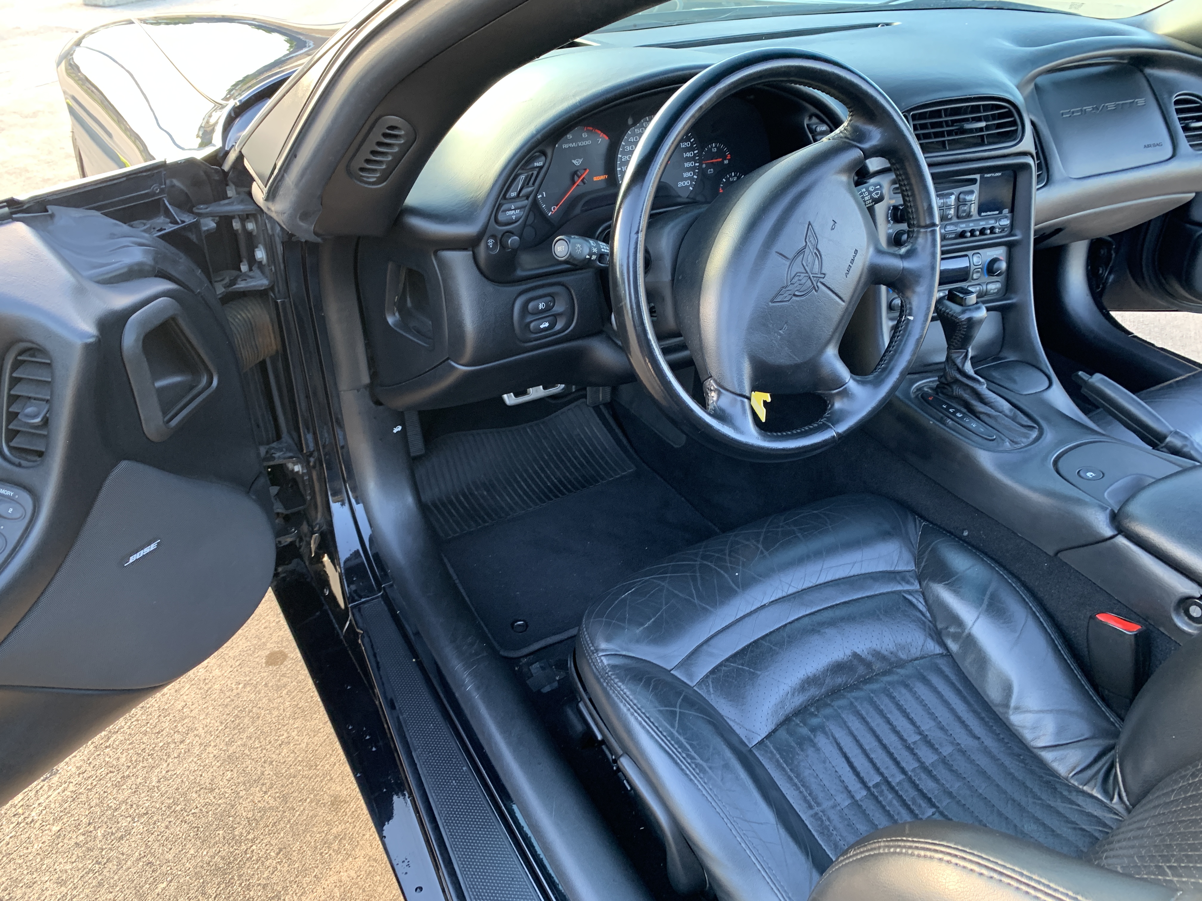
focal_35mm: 26
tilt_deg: -36.0
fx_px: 903
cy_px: 450
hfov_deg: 67.3
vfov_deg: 53.1
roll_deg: -2.7
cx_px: 601
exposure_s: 1/60
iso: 100
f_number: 1.8
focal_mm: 4.25
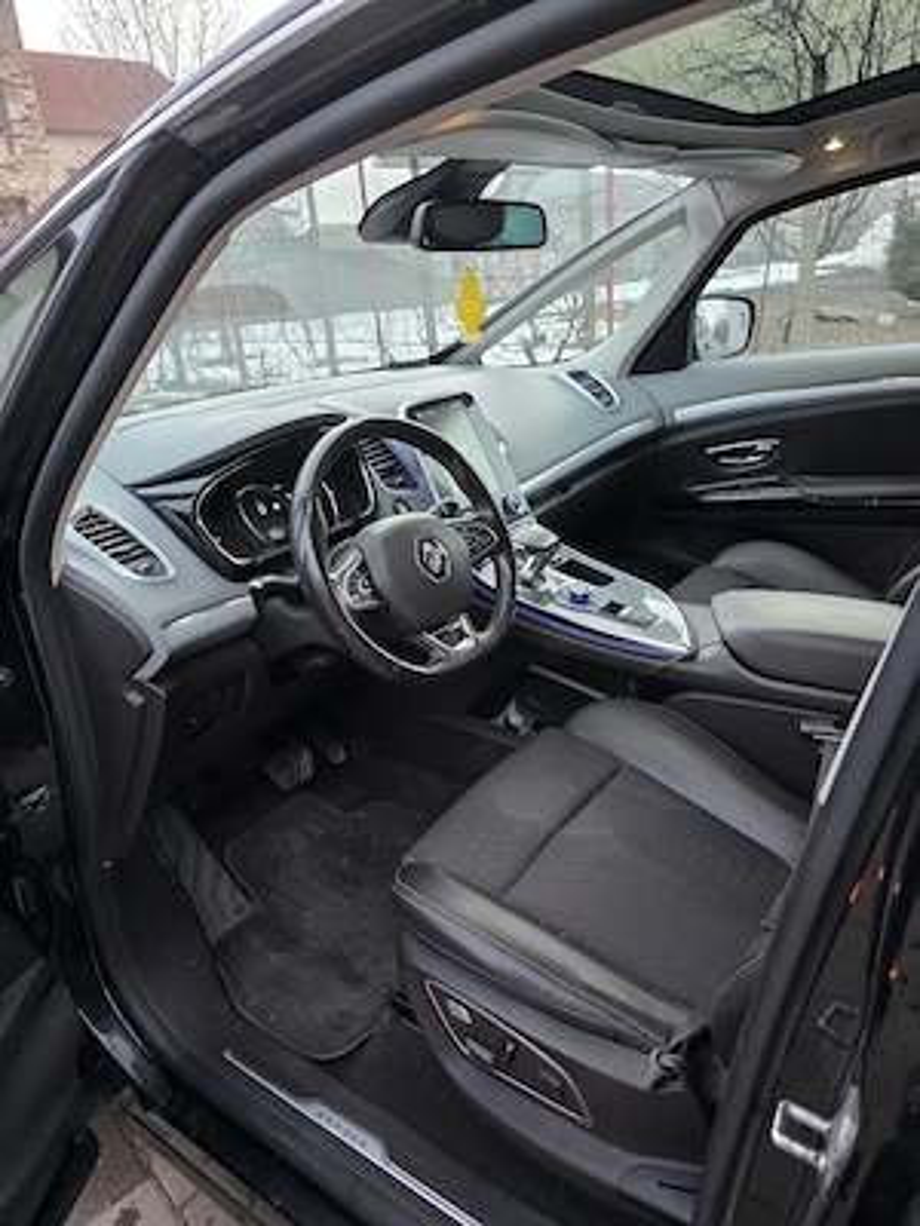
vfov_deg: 73.9
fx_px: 815
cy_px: 613
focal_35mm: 23
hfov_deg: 58.9
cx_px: 460
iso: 640
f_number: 1.7
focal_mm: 6.3
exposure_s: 1/101
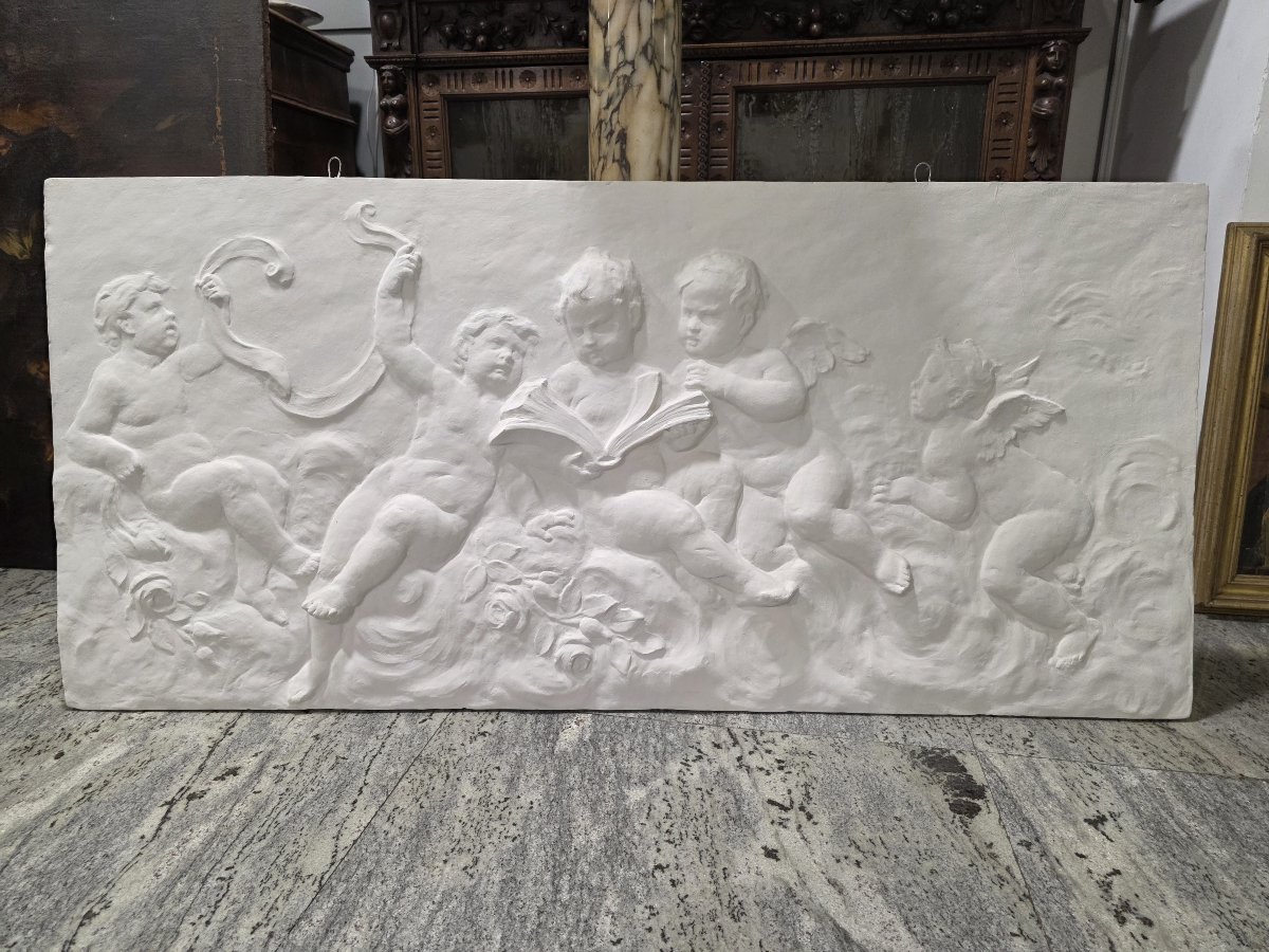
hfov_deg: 73.9
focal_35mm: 23
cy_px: 476
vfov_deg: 58.9
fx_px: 843
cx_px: 634
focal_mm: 6.3
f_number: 1.7
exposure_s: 1/100
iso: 250
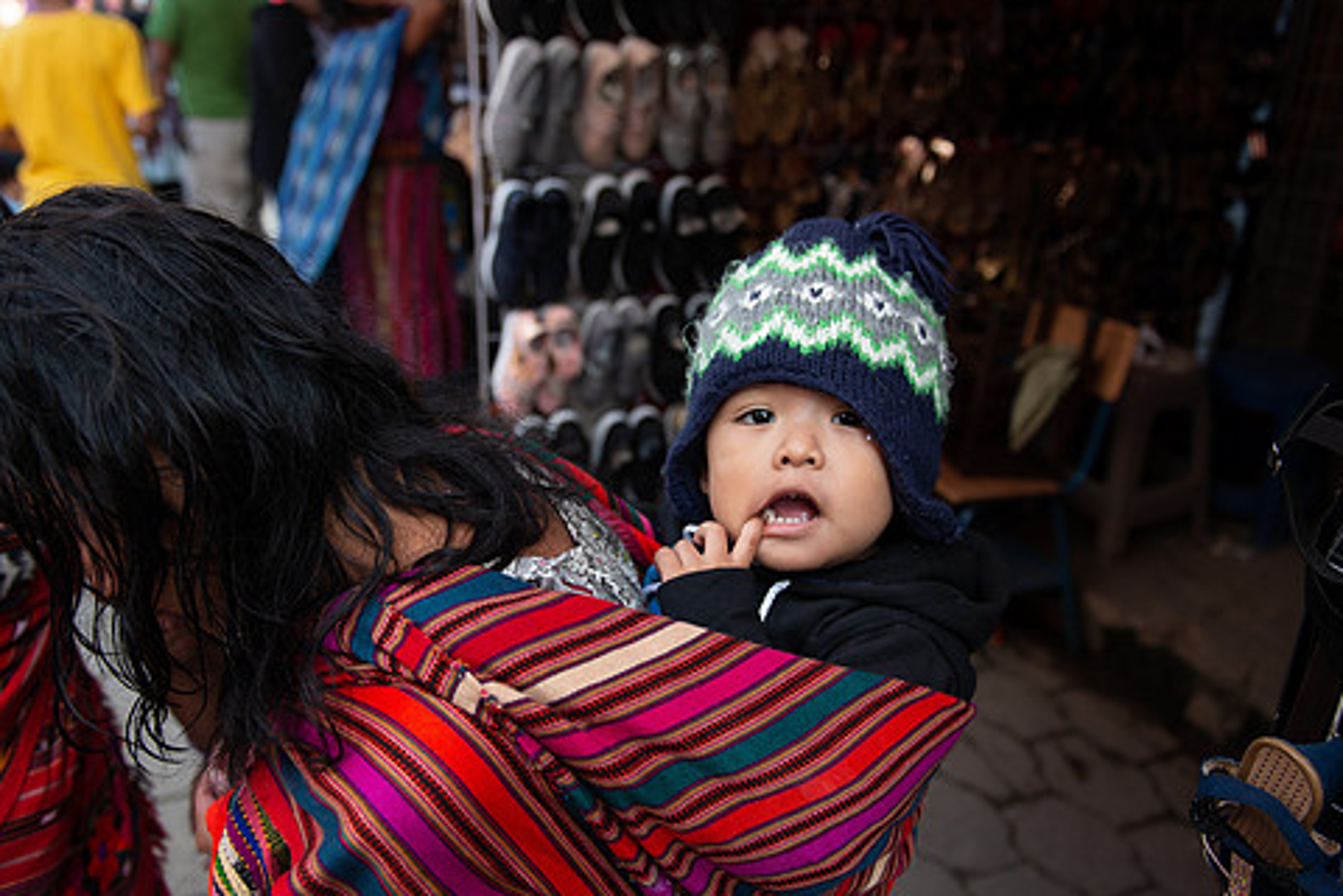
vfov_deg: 44.9
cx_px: 646
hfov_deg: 63.6
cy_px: 477
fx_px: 1082
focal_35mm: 29
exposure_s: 1/250
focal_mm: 24
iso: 160
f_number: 2.8
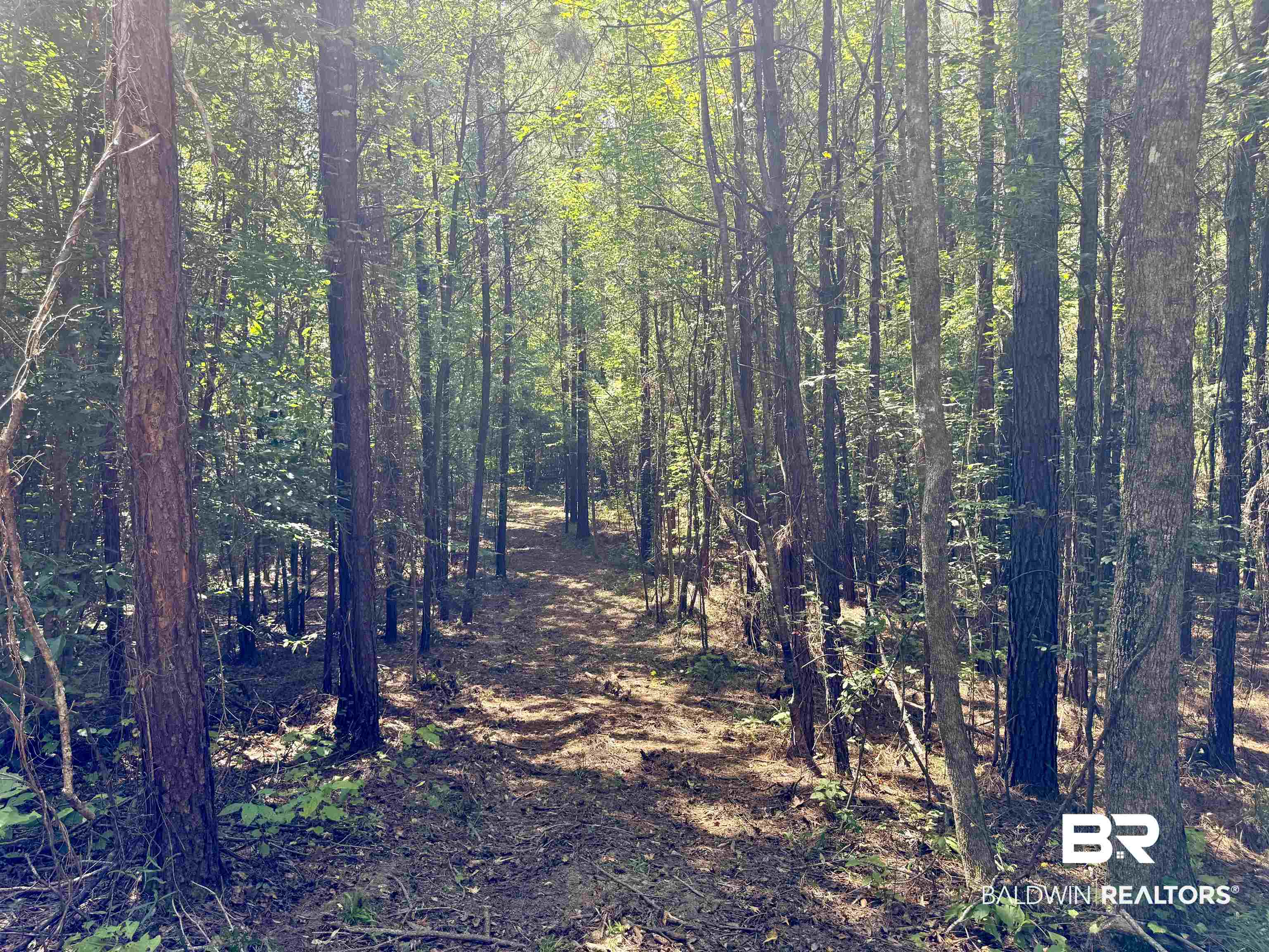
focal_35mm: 24
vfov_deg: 56.8
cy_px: 476
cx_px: 634
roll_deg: +1.5
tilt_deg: -3.2
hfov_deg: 71.6
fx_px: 880
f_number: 1.78
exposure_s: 1/189
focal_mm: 6.76
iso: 64
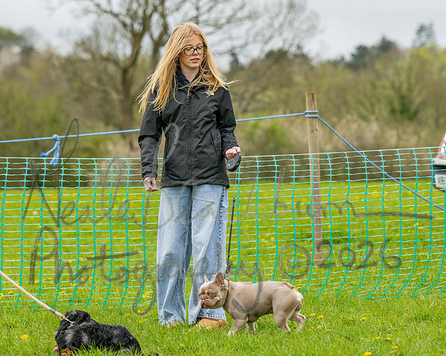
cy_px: 178
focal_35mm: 244
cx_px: 225
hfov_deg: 7.9
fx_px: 3226
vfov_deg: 6.3
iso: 400
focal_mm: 145
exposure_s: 1/2000
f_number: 4.5
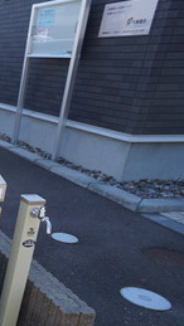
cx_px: -204
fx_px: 537
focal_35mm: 62
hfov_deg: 15.0
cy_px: 210
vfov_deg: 33.6
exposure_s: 1/80
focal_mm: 16
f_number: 6.3
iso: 100
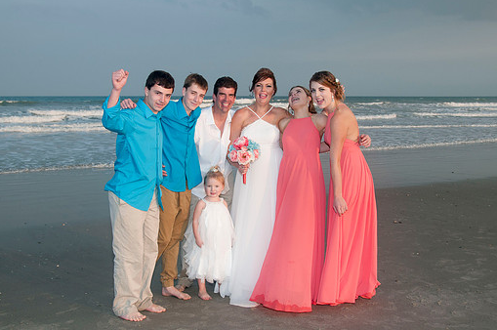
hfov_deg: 47.4
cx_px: 219
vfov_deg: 32.5
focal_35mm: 41
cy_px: 159
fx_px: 565
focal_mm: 24
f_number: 5.6
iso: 100
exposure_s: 1/250
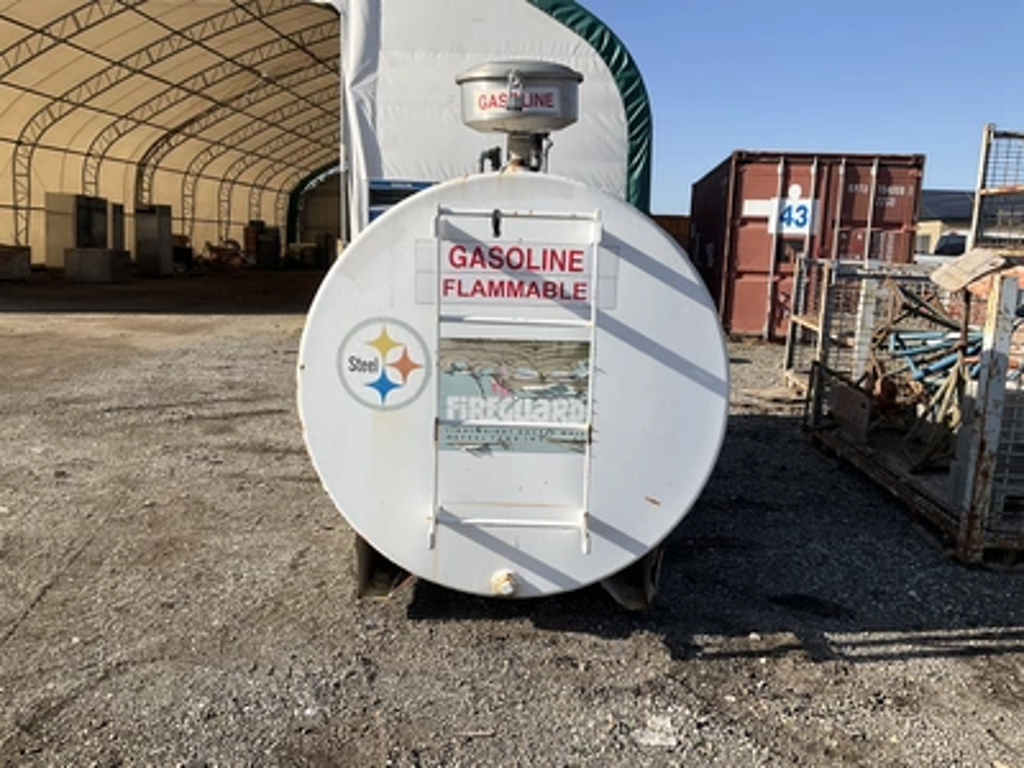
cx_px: 512
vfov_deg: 48.2
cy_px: 384
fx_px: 858
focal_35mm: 29
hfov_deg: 61.7
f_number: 1.8
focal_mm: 3
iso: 25
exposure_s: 1/2058
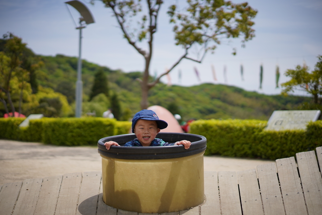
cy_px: 108
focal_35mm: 55
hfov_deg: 36.2
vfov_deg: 24.7
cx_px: 161
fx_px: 492
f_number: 1.8
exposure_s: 1/6400
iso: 100
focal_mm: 55
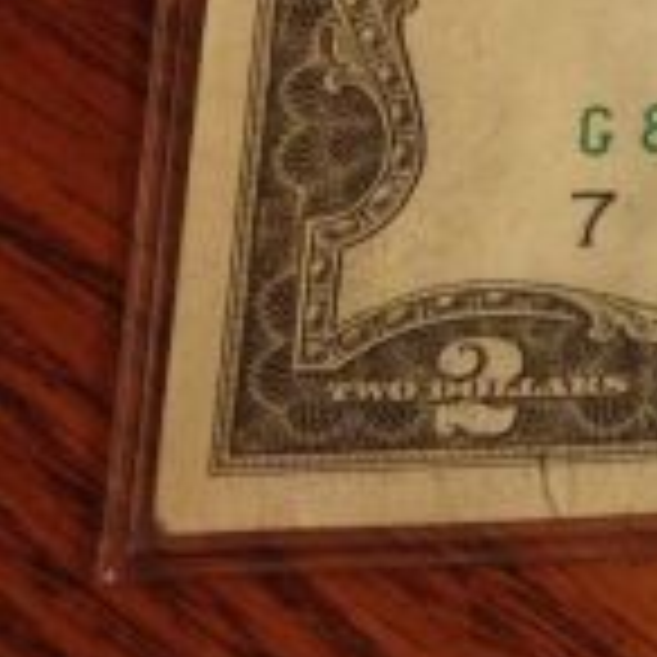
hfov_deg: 12.1
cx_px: 1346
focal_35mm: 127
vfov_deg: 13.6
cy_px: 68
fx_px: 2727
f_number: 2.4
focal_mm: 4.28
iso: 250
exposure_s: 1/20
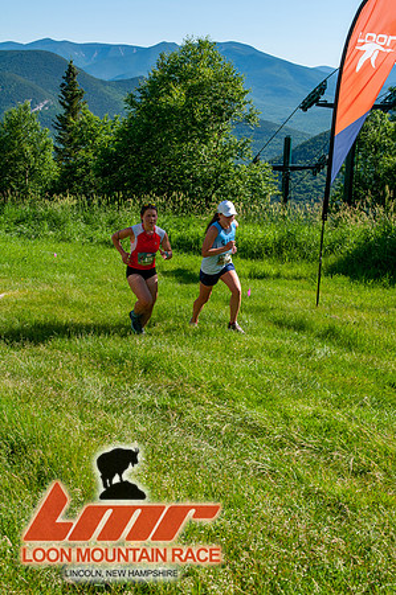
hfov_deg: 26.4
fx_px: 843
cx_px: 198
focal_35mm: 51
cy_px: 298
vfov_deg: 38.9
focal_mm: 34
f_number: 8
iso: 200
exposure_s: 1/400
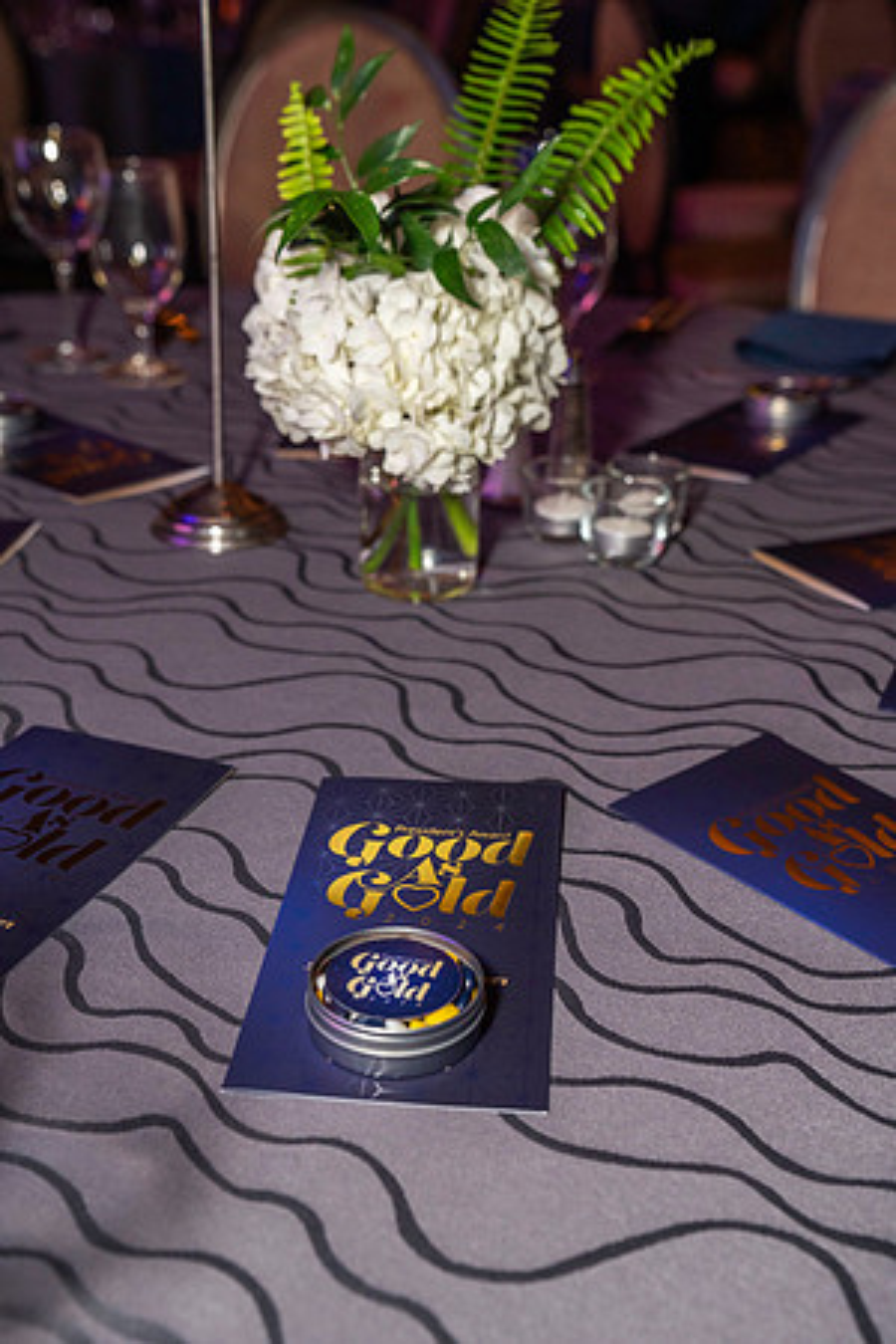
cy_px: 672
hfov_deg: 30.5
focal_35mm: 44
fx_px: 1643
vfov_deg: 44.5
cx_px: 448
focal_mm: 44
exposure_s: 1/160
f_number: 4.5
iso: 2500
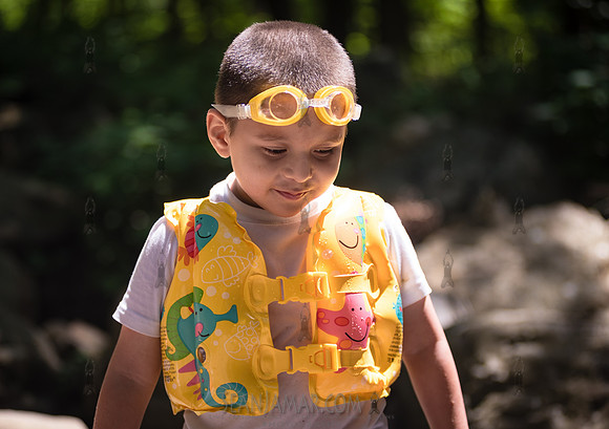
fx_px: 1534
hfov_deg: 22.4
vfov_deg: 15.9
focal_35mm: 89
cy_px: 230
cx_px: 264
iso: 250
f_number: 3.2
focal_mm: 80
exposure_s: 1/1250
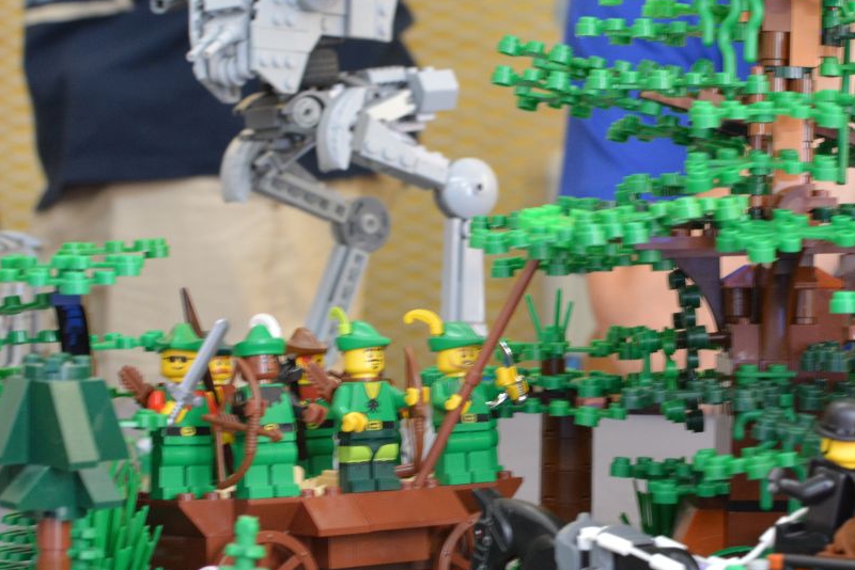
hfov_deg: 19.4
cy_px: 283
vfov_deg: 13.1
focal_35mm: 105
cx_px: 533
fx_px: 2495
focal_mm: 35
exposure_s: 1/10
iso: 800
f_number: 8
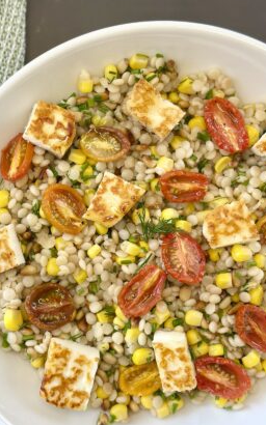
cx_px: 76
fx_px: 720
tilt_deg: -89.1
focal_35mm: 62
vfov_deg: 33.0
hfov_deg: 20.8
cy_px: 209
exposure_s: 1/126
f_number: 1.78
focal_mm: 6.86
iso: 64
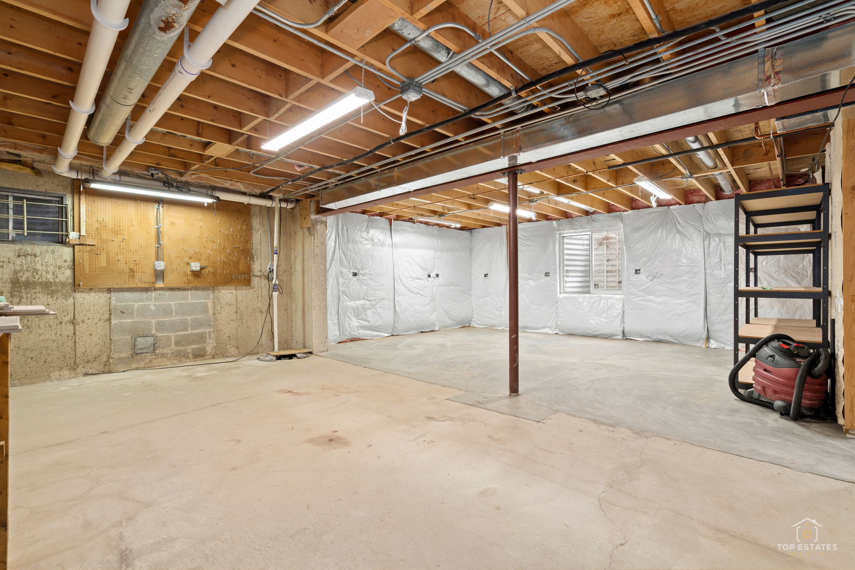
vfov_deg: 73.7
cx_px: 428
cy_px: 285
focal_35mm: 16
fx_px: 380
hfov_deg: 96.7
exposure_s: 1/2
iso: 400
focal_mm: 16
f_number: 10
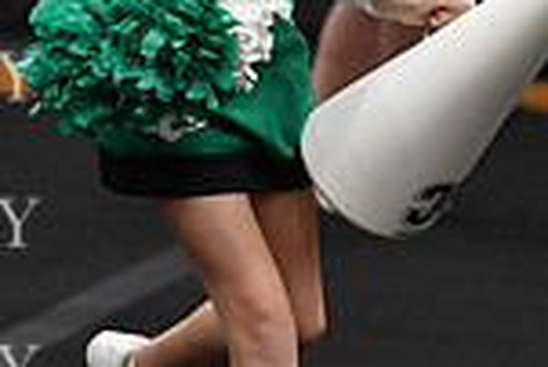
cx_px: -486
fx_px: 14048
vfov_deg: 1.5
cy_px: -144
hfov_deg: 2.2
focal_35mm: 922
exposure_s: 1/800
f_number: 2.8
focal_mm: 160
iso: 4000
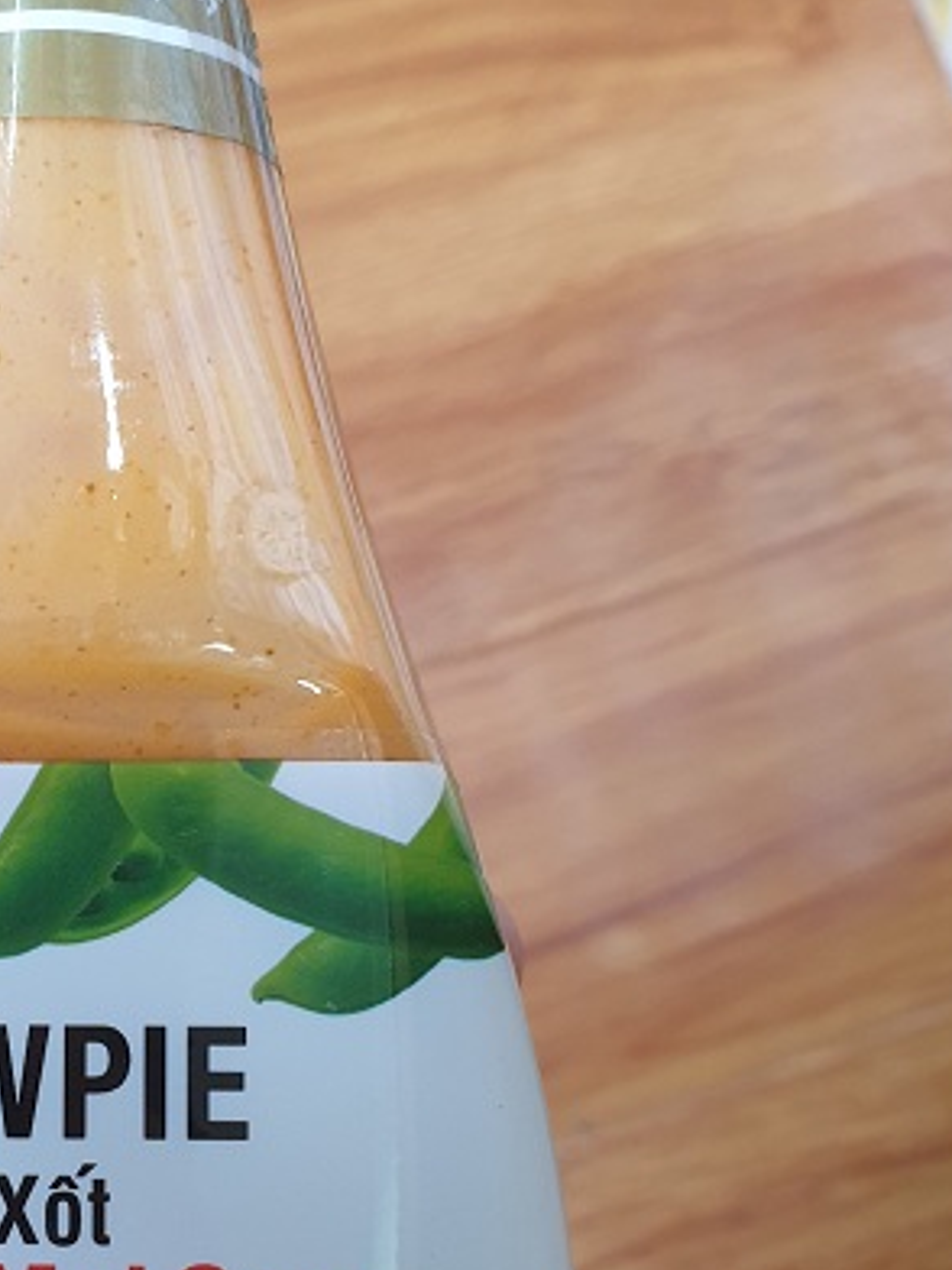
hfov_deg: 26.1
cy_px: 693
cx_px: 3
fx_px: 1943
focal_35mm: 53
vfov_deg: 36.1
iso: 250
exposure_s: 1/50
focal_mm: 4.3
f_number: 2.4
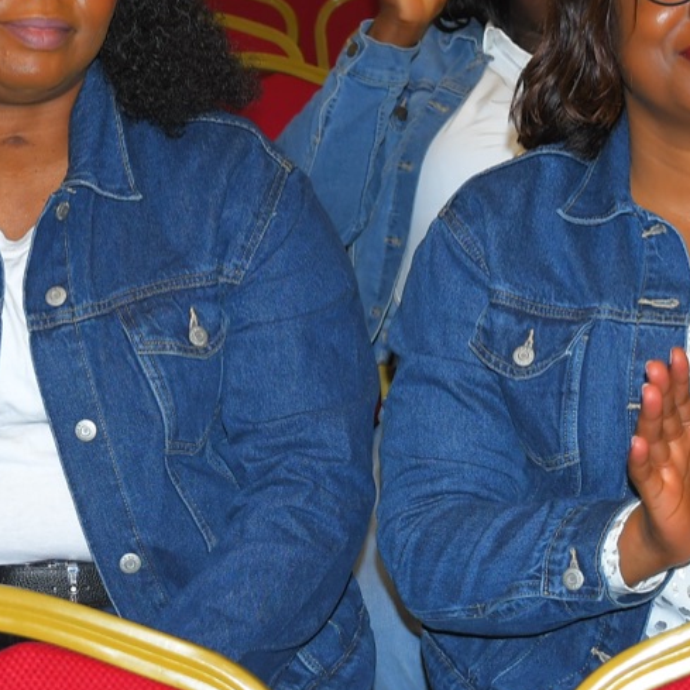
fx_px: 2819
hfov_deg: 13.9
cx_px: 135
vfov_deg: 13.9
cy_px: 128
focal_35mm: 125
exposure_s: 1/200
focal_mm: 30
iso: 500
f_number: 6.3
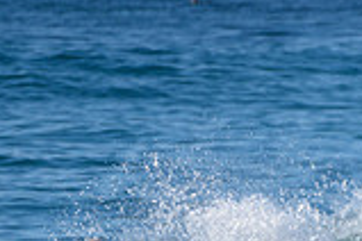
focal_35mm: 2233
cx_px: 374
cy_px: 342
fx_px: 22452
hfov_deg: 0.9
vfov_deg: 0.6
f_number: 5.6
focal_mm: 500
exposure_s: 1/2000
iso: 200
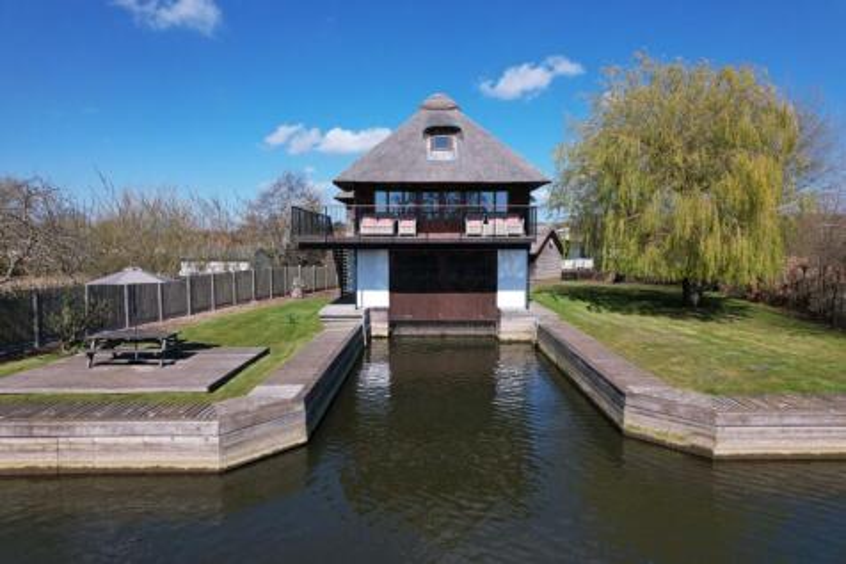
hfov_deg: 78.6
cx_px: 423
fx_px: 517
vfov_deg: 57.2
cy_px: 282
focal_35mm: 22
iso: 110
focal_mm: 8.38
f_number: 2.8
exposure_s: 1/120
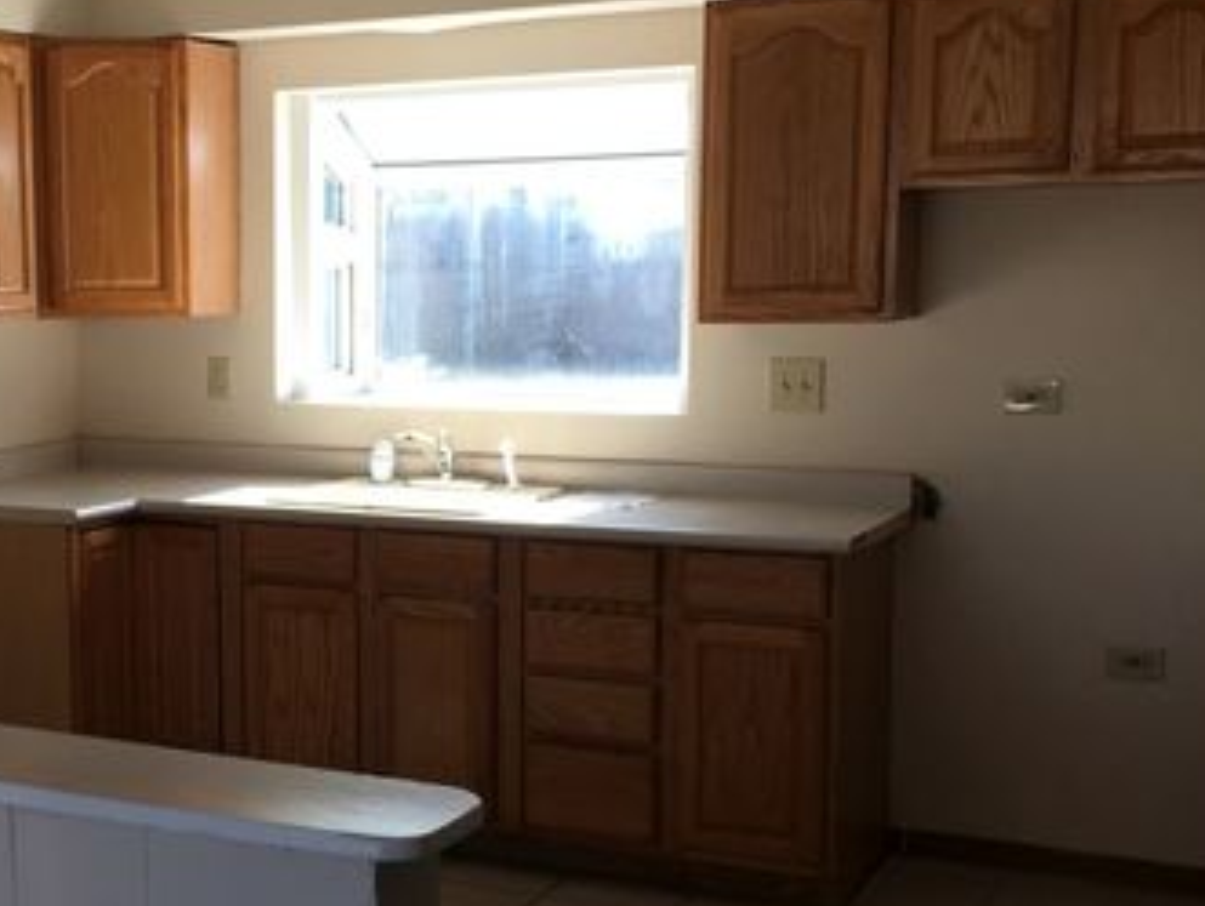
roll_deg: +1.5
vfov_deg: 26.1
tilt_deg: -7.7
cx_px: 208
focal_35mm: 56
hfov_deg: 33.1
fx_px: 1952
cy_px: 531
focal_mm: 4.15
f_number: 2.2
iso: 25
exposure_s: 1/137
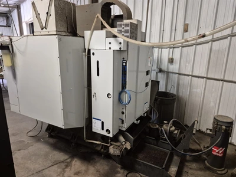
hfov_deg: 73.9
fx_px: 157
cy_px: 88
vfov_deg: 58.9
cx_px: 118
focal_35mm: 23
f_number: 1.8
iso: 1000
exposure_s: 1/120
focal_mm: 5.4
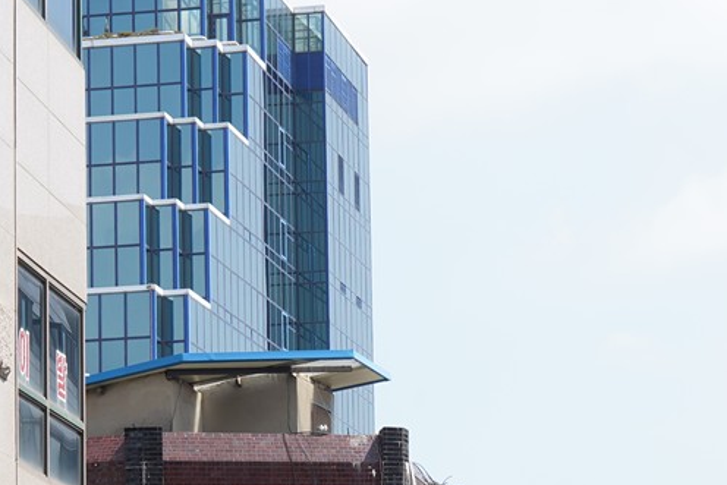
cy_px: 564
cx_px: 595
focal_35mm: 141
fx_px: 2848
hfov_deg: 14.5
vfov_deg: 9.6
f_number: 10
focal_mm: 35
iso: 100
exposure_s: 1/100
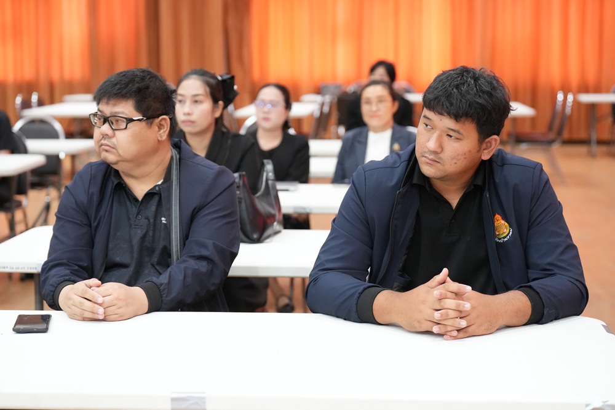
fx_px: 1195
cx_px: 308
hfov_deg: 28.9
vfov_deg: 19.4
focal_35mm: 70
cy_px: 205
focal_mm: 70
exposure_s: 1/200
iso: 6400
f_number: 3.5
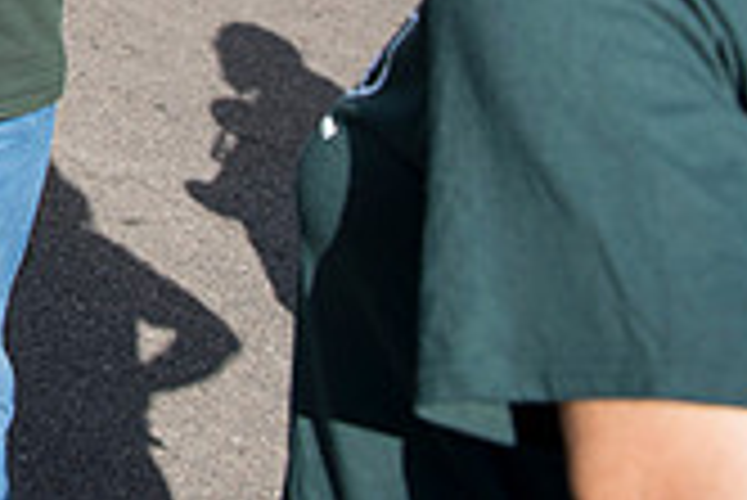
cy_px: -367
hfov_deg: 20.4
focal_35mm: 84
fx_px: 1744
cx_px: -400
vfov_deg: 14.5
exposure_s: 1/1250
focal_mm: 24
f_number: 4.5
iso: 250
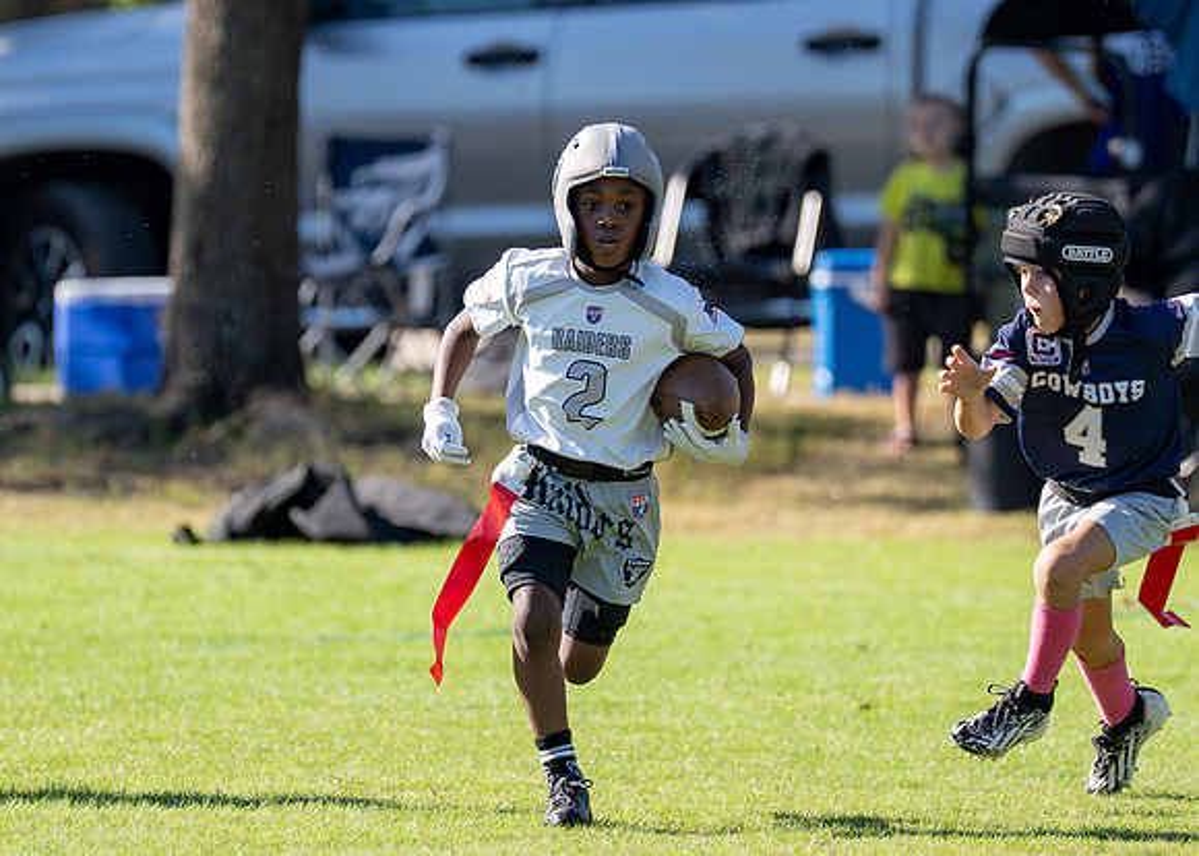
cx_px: 620
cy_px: 423
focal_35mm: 502
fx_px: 17088
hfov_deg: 4.0
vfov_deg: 2.9
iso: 250
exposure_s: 1/3200
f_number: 2.8
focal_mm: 200
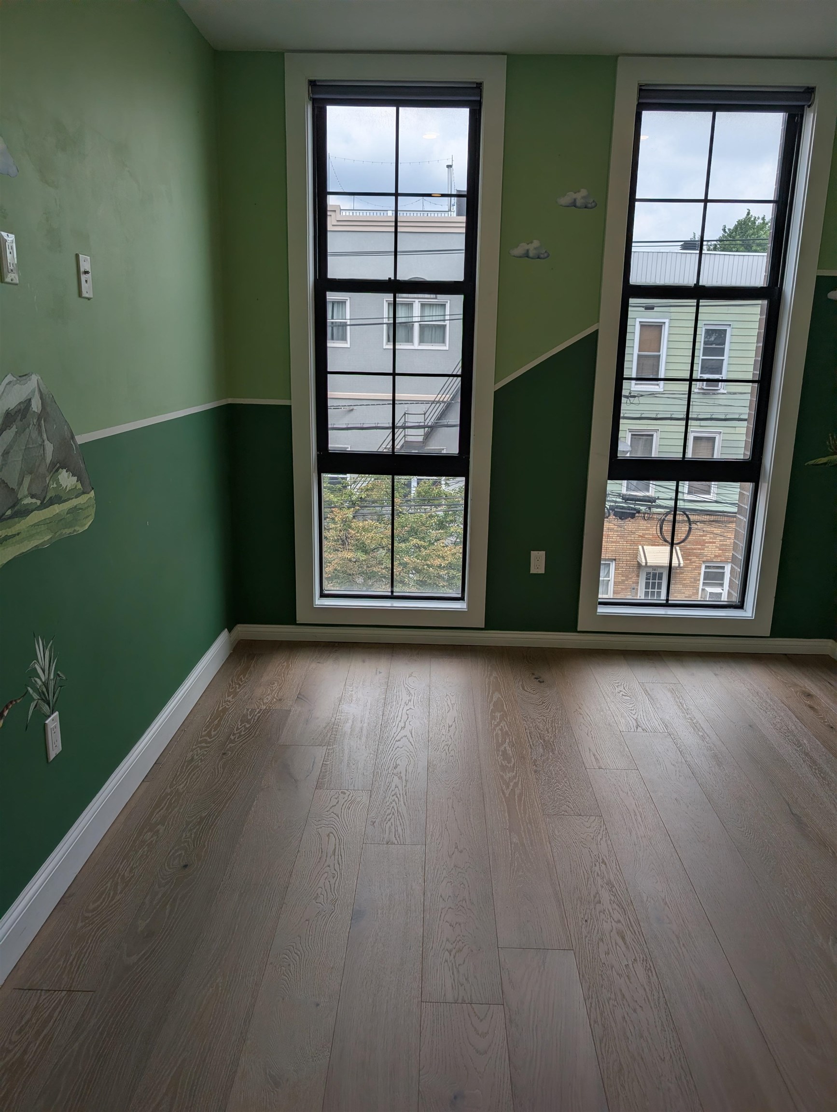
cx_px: 418
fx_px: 772
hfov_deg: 56.9
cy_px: 556
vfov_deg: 71.5
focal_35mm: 24
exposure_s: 1/579
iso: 23
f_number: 1.68
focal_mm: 6.9
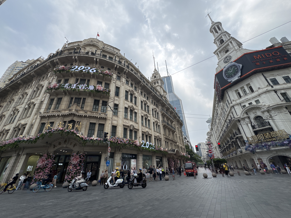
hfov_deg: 102.1
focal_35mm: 14
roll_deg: +2.6
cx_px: 146
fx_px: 118
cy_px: 109
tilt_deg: +26.8
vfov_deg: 85.7
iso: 50
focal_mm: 2.22
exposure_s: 1/2770
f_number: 2.2
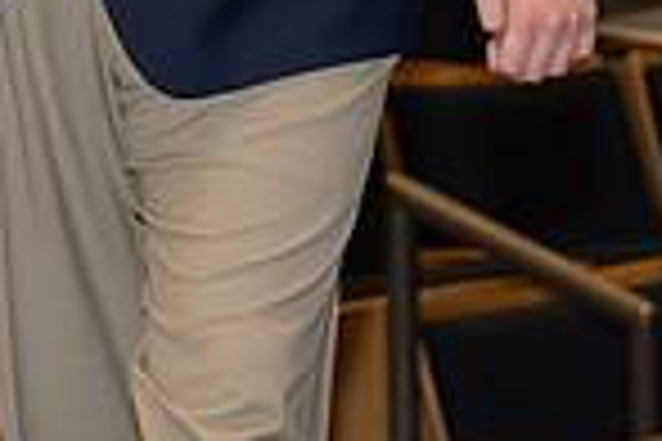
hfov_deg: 4.5
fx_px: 8366
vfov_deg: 3.0
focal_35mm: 455
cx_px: -272
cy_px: -512
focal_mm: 97
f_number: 5
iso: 1000
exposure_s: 1/125
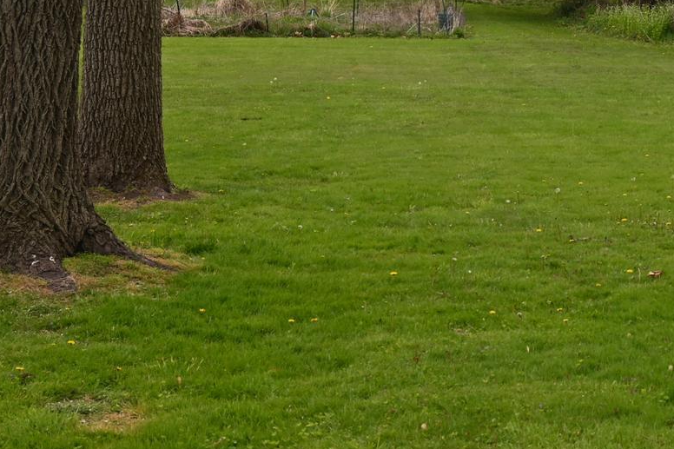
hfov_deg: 20.8
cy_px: 116
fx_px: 1815
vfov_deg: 14.1
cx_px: 553
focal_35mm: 97
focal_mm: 24.5
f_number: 5.6
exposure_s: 1/200
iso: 100
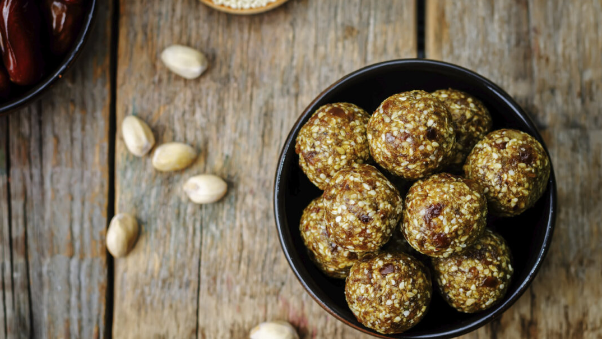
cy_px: 185
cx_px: 300
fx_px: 1261
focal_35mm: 79
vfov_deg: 15.3
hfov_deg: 26.9
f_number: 4.5
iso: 100
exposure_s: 1/60
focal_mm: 50
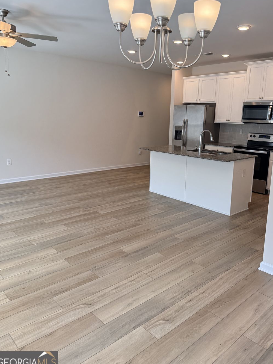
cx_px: 150
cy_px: 167
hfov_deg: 51.3
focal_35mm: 27
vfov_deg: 65.2
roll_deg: -1.0
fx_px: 284
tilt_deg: -9.3
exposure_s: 1/277
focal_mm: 6.76
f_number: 1.78
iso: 100
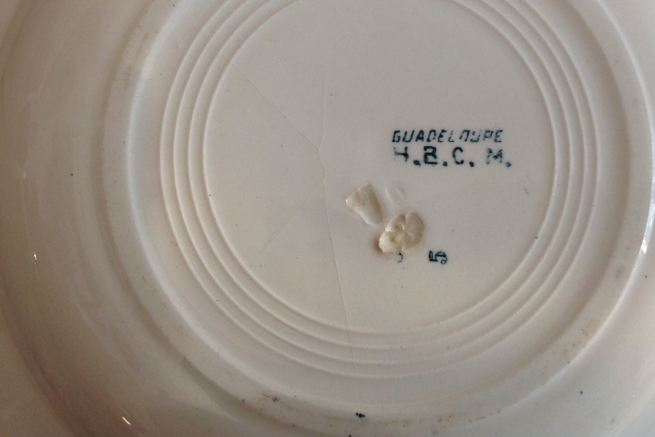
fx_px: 800
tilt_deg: -82.8
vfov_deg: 30.3
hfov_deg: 44.5
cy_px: 144
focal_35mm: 44
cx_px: 332
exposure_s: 1/20
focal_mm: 4.28
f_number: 2.4
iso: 50
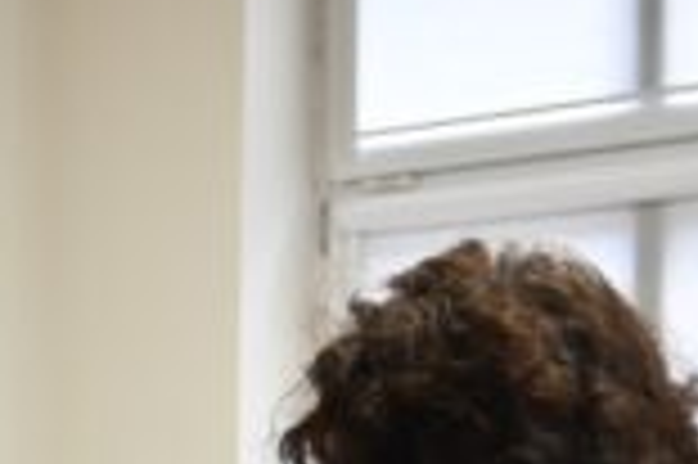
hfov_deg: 12.0
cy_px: 829
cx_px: -387
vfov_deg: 8.1
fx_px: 3157
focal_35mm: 163
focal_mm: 28
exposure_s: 1/125
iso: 560
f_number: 2.8
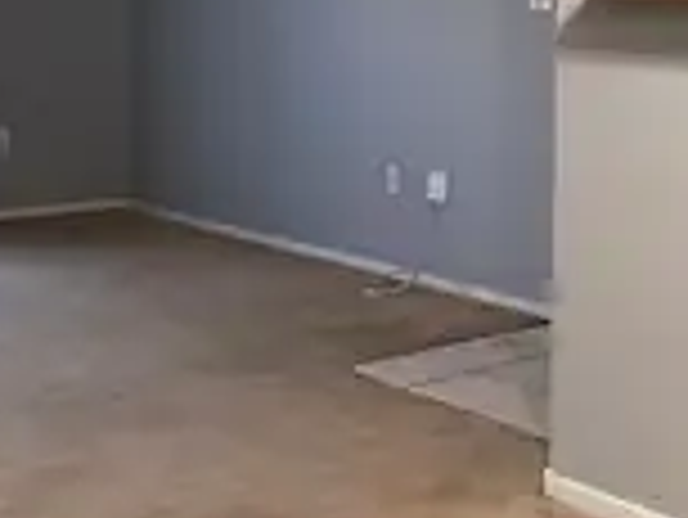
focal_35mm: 68
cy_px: -54
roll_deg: -0.9
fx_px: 1353
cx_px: 517
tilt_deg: +1.0
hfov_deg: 28.1
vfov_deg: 20.6
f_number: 1.8
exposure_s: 1/60
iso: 160
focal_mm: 4.25
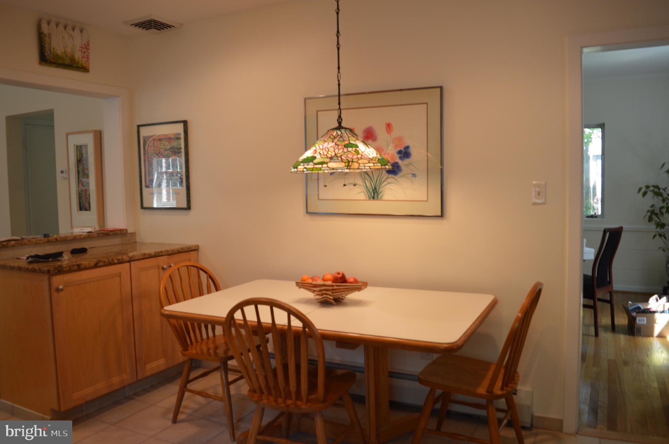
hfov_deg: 67.4
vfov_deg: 47.8
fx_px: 501
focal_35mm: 27
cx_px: 334
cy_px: 222
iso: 400
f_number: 4
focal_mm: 18
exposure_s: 1/60
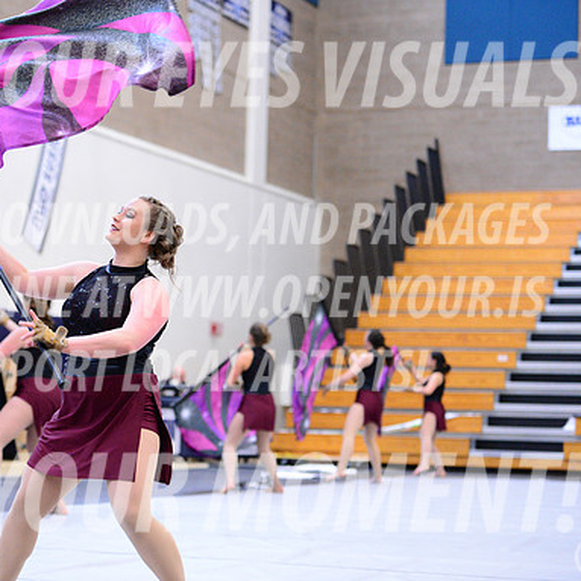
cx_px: 176
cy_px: 291
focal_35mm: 90
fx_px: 1709
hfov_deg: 19.2
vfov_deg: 19.3
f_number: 2.8
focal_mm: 70
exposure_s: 1/320
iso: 6400
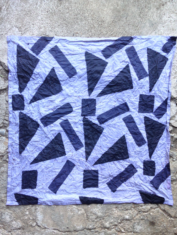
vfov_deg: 55.4
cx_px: 88
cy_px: 118
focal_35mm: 33
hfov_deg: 42.9
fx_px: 225
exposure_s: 1/20
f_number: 2.4
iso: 64
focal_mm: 4.12
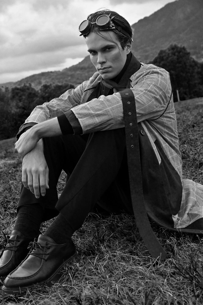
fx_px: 440
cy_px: 152
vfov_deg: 38.2
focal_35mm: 52
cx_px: 102
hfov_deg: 26.0
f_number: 8
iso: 2000
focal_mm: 52
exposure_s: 1/640
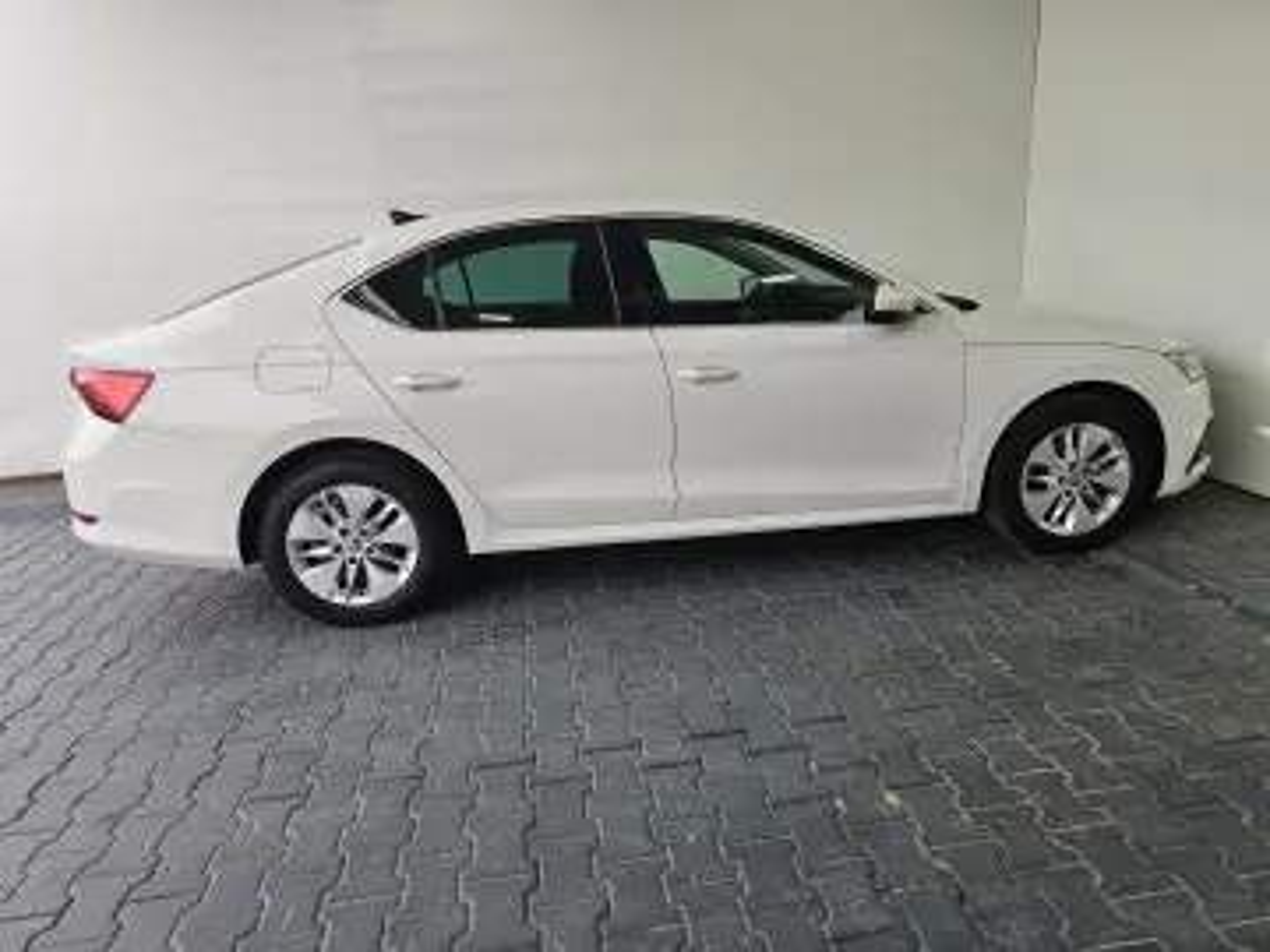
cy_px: 476
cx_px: 635
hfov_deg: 73.9
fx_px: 844
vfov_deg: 58.9
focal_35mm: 23
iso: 10
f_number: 1.7
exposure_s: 1/127
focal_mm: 6.3
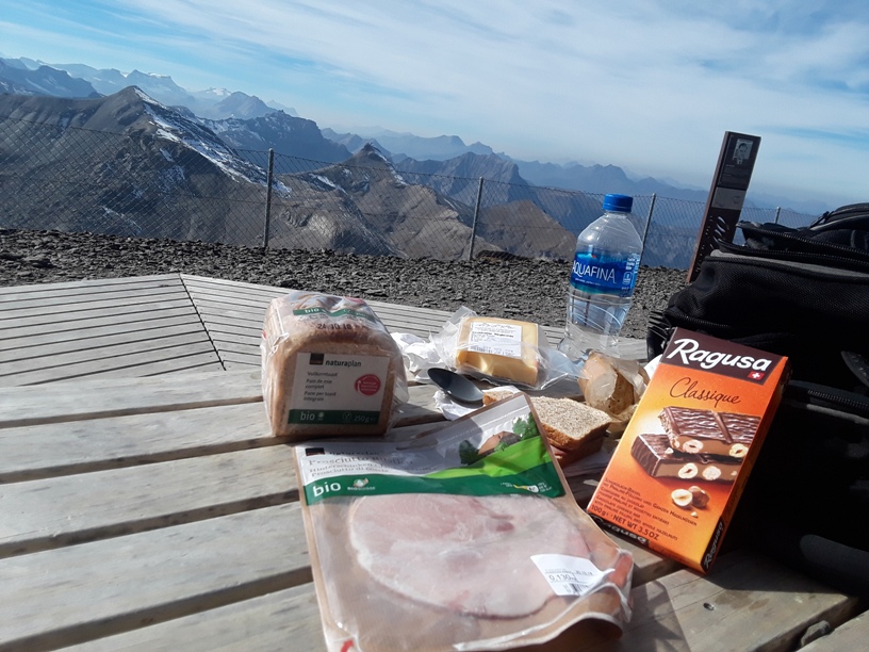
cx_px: 434
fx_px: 703
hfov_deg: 63.4
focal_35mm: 28
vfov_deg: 49.7
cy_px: 326
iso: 40
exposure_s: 1/2151
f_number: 1.9
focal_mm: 2.9
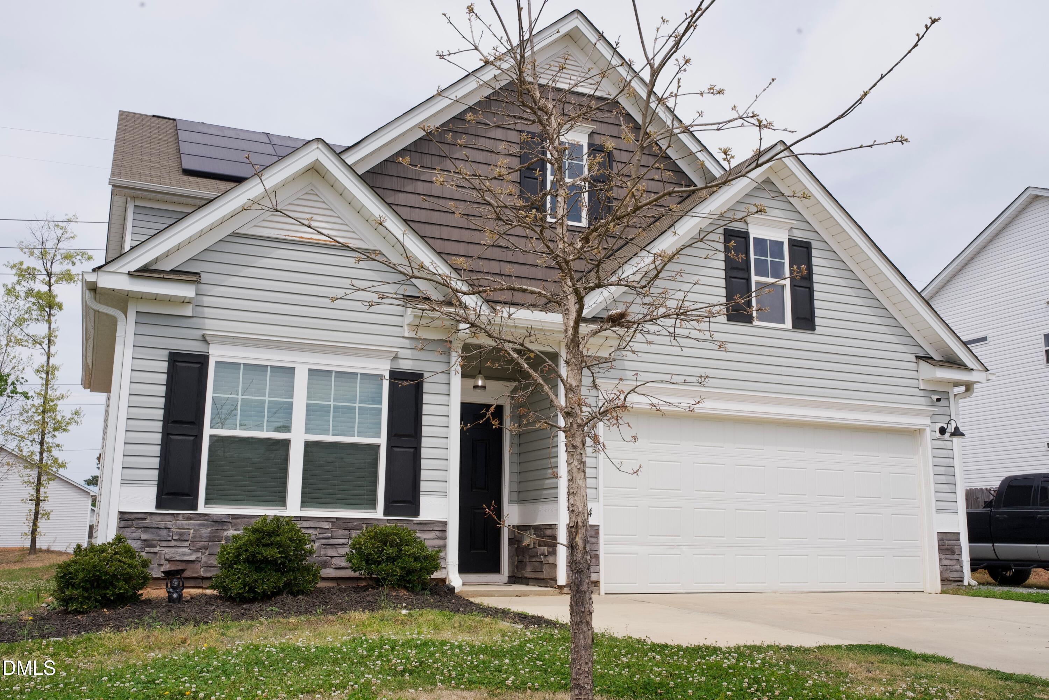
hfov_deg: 54.4
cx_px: 524
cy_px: 350
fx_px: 1020
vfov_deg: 37.9
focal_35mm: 35
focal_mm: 35
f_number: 16
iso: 640
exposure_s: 1/320
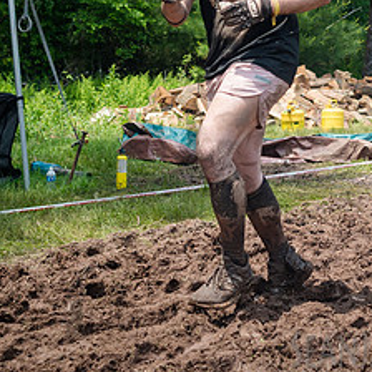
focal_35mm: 95
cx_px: 312
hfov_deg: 18.1
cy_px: 87
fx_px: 1155
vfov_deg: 18.2
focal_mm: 35
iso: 250
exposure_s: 1/1250
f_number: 4
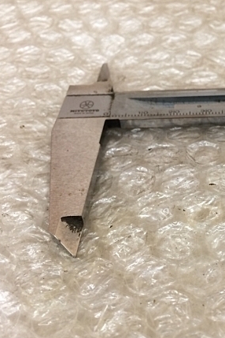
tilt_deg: -43.8
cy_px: 183
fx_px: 422
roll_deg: +2.4
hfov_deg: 28.7
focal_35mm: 45
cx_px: 202
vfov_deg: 43.6
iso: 80
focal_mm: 4.15
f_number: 2.2
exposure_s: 1/30
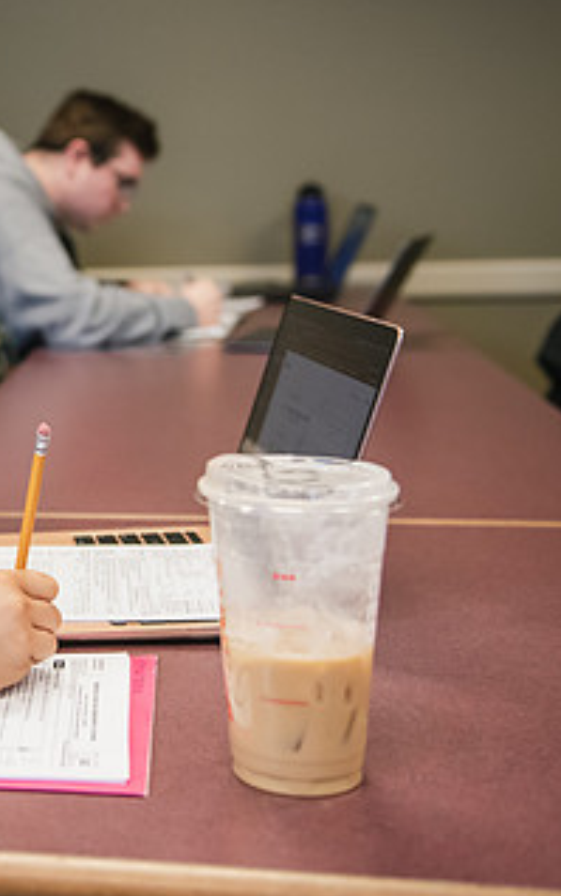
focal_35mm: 67
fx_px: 1638
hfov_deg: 18.3
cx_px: -144
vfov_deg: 30.5
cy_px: 365
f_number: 3.2
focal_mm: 36
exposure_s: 1/200
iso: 1250
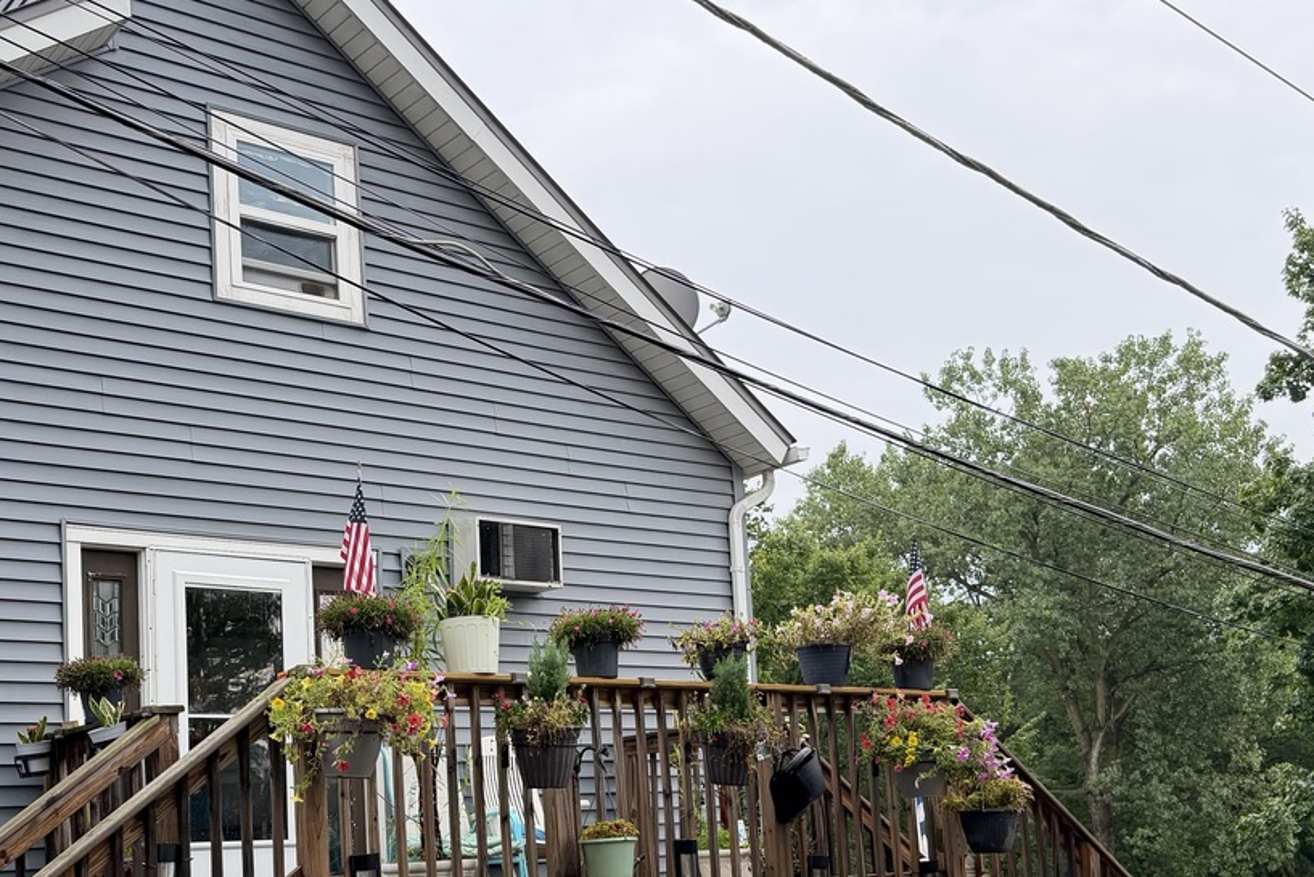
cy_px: 647
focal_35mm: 44
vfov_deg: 30.1
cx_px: 479
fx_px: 1606
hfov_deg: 44.1
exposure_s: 1/517
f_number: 1.78
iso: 100
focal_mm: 6.76
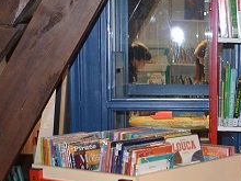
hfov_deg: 17.8
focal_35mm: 106
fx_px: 738
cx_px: 274
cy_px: 219
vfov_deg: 13.6
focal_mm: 18
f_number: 3.5
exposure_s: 1/60
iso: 1000
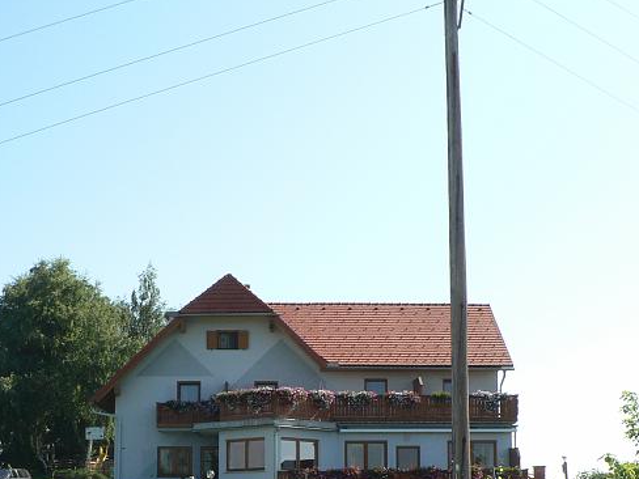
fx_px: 1089
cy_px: 385
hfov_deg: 32.7
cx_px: 284
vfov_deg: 24.4
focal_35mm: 59
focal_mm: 6
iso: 80
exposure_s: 1/250
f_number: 5.6
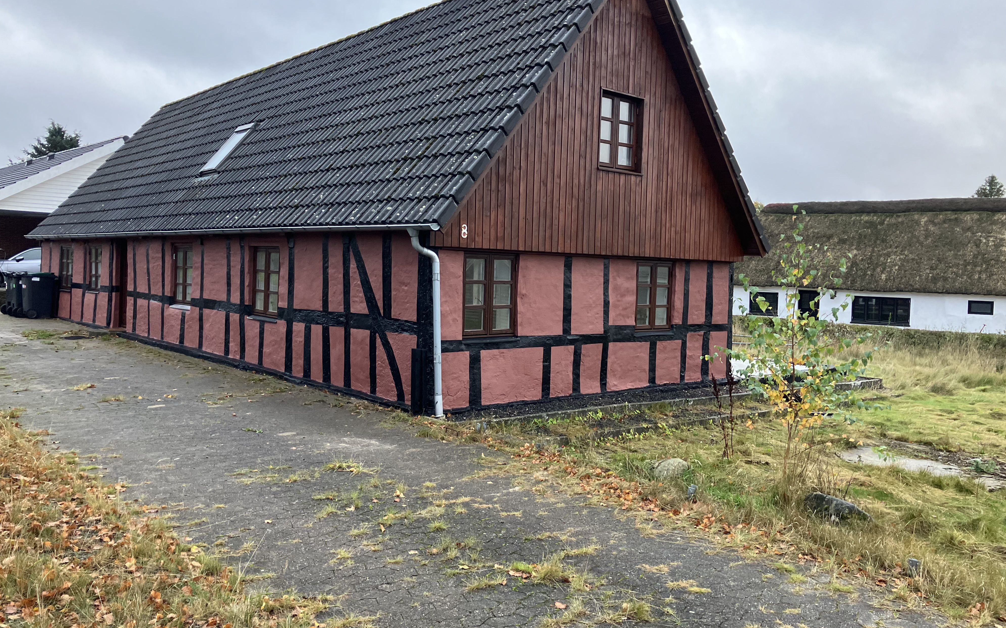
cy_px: 305
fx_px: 822
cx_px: 501
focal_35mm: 30
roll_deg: -1.7
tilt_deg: -2.6
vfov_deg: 41.8
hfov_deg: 62.9
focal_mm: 3.99
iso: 80
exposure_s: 1/115
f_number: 1.8
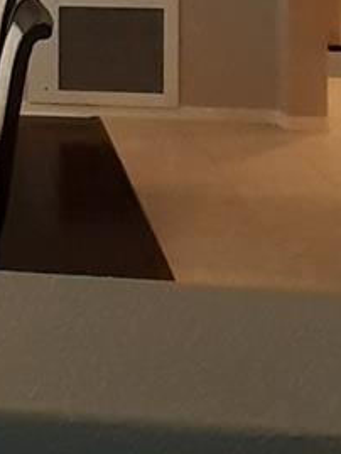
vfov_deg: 27.9
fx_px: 761
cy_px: -127
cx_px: -127
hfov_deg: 22.1
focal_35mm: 58
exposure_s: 1/30
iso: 160
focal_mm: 1.13
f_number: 2.2
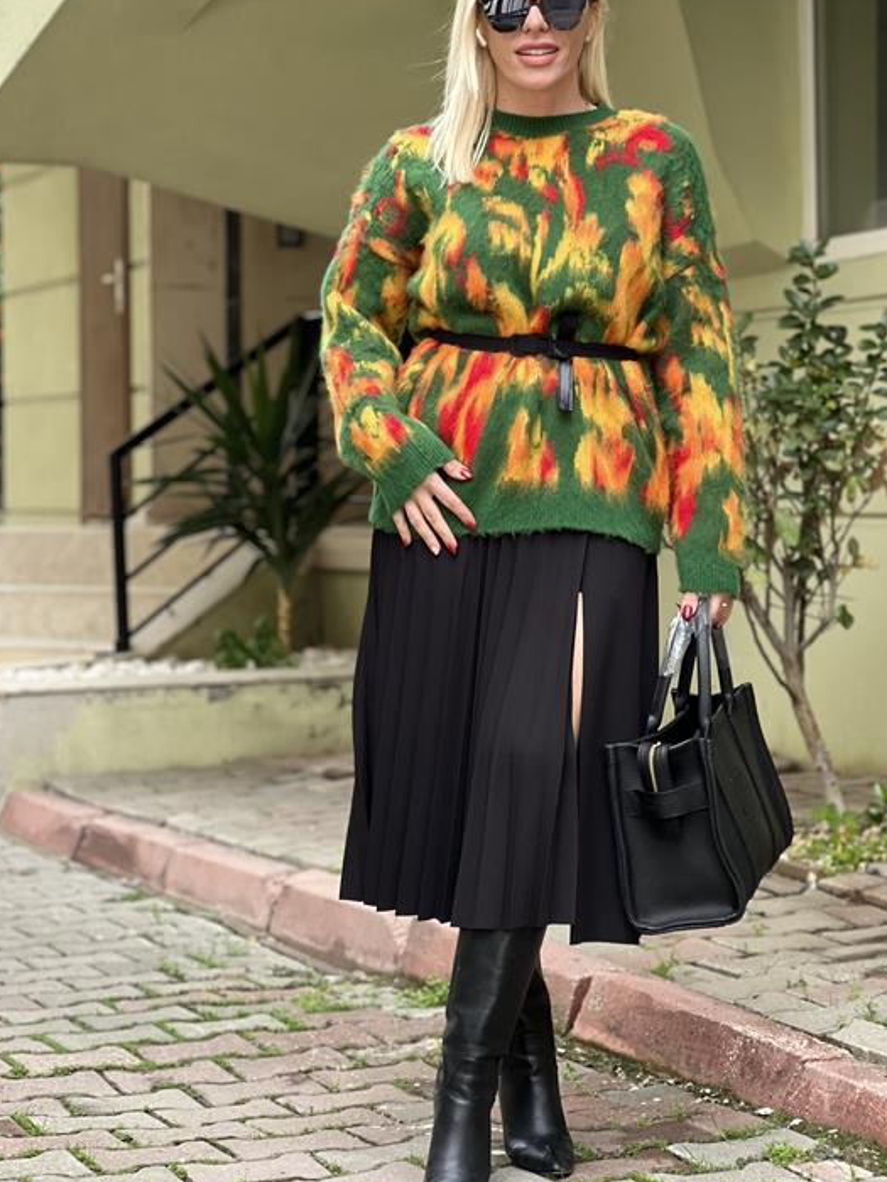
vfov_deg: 22.2
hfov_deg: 16.8
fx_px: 3007
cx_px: 495
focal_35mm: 88
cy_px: 522
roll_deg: -0.7
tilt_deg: +0.7
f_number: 2.8
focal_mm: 9
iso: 125
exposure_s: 1/121
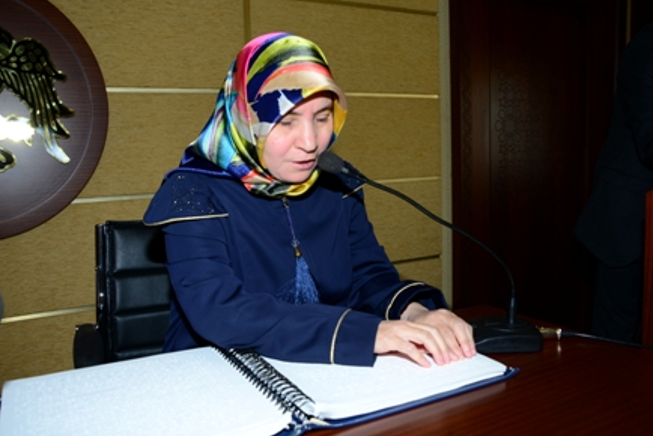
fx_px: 599
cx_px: 331
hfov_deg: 57.2
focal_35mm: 33
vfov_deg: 40.0
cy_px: 217
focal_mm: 32
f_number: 7.1
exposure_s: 1/60
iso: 320
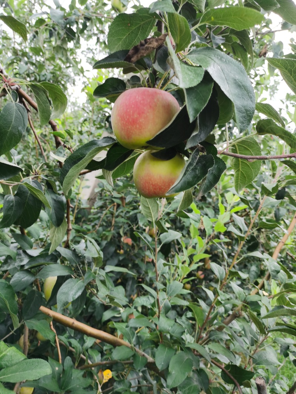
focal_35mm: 27
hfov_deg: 51.3
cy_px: 197
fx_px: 308
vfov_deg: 65.3
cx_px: 148
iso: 100
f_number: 1.8
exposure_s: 1/100
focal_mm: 5.58
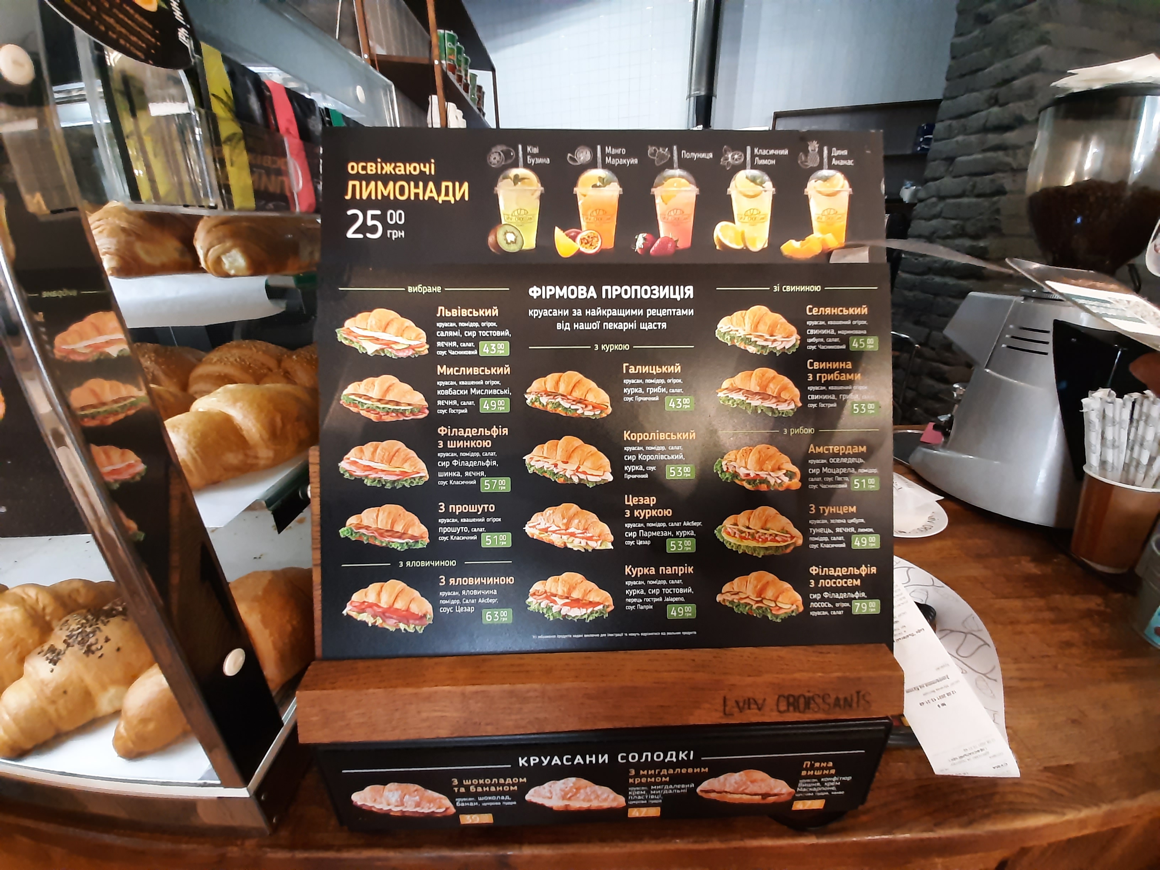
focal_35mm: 13
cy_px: 435
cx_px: 580
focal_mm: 1.42
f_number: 2.2
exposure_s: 1/25
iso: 320
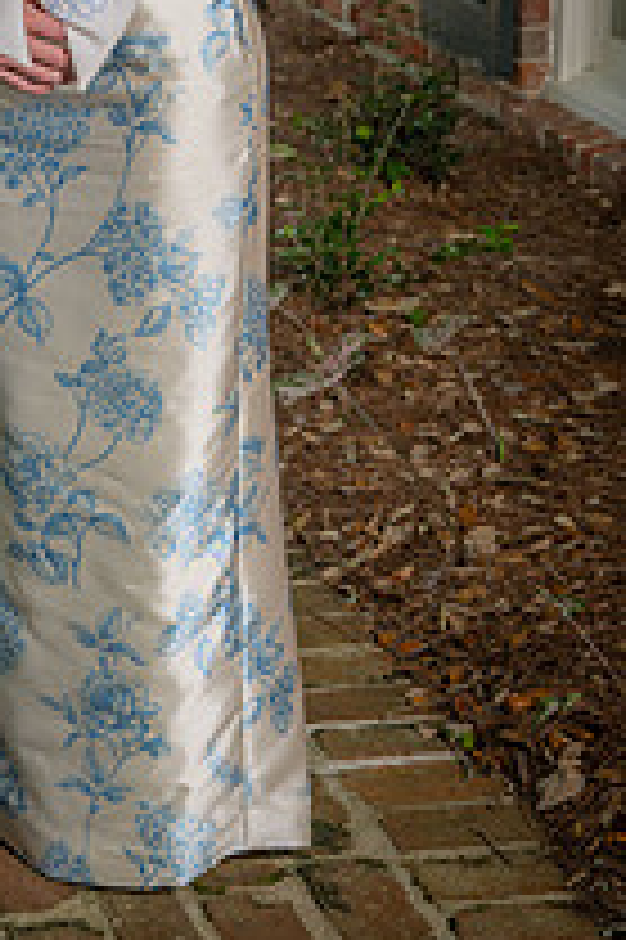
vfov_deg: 19.9
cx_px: 9
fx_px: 2586
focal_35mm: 99
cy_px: -40
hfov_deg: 13.6
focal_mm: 46
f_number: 5.6
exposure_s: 1/160
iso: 100
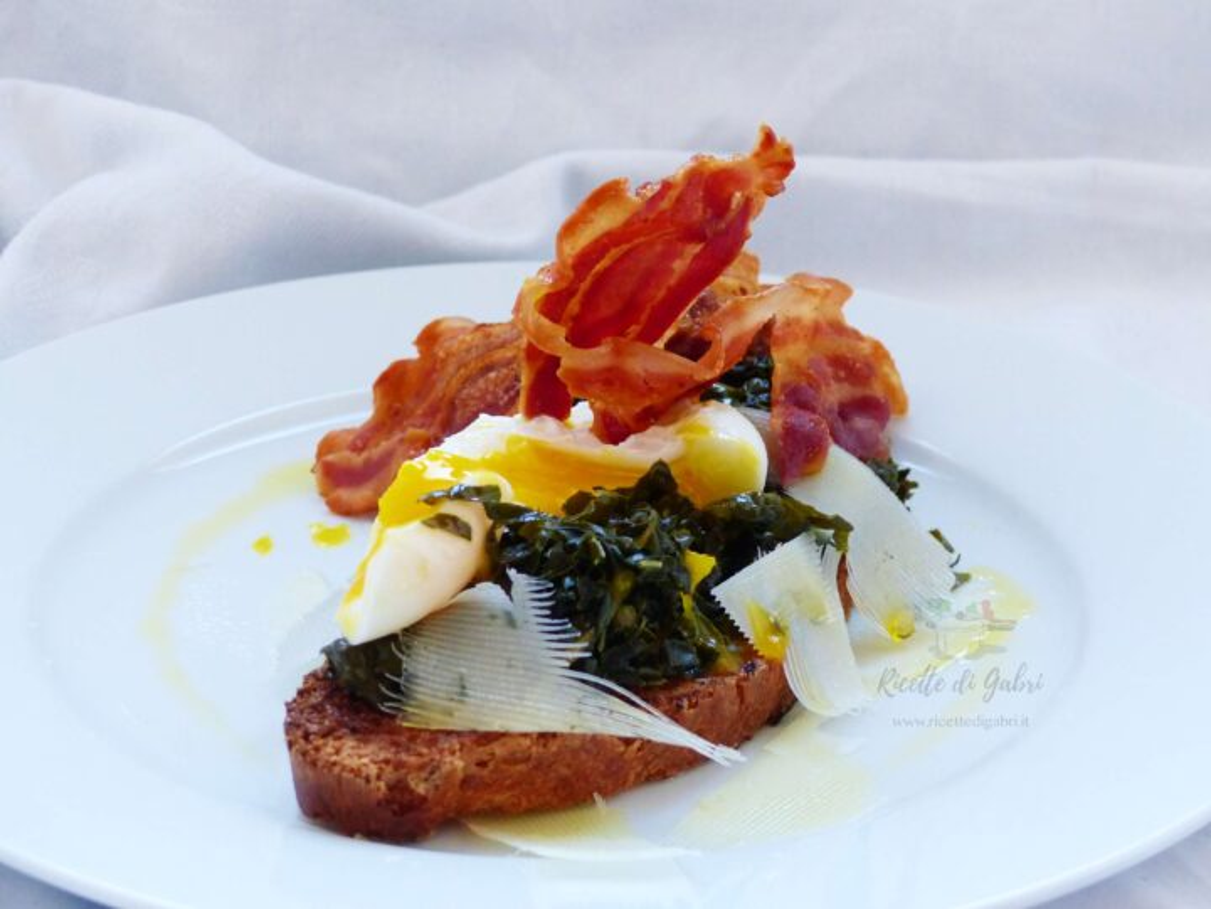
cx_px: 606
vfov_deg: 18.9
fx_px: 2729
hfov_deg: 25.0
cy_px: 454
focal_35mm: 78
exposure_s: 1/60
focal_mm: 14
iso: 400
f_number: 2.8
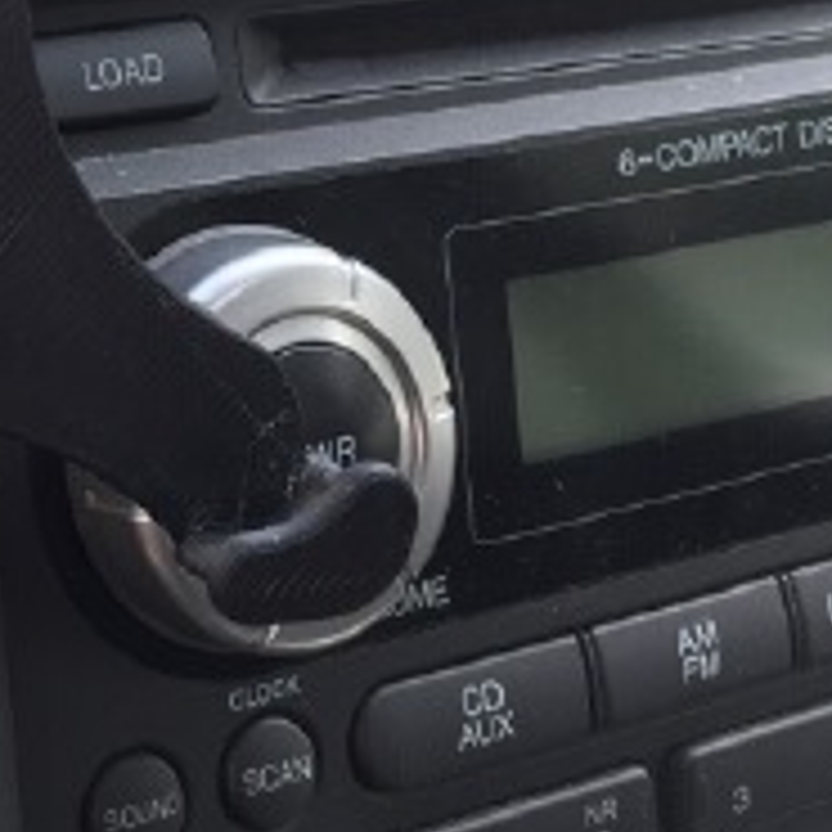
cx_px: -281
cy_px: 27
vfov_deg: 22.6
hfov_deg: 21.0
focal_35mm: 74
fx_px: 2012
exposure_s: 1/120
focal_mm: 4.15
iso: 50
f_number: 2.2
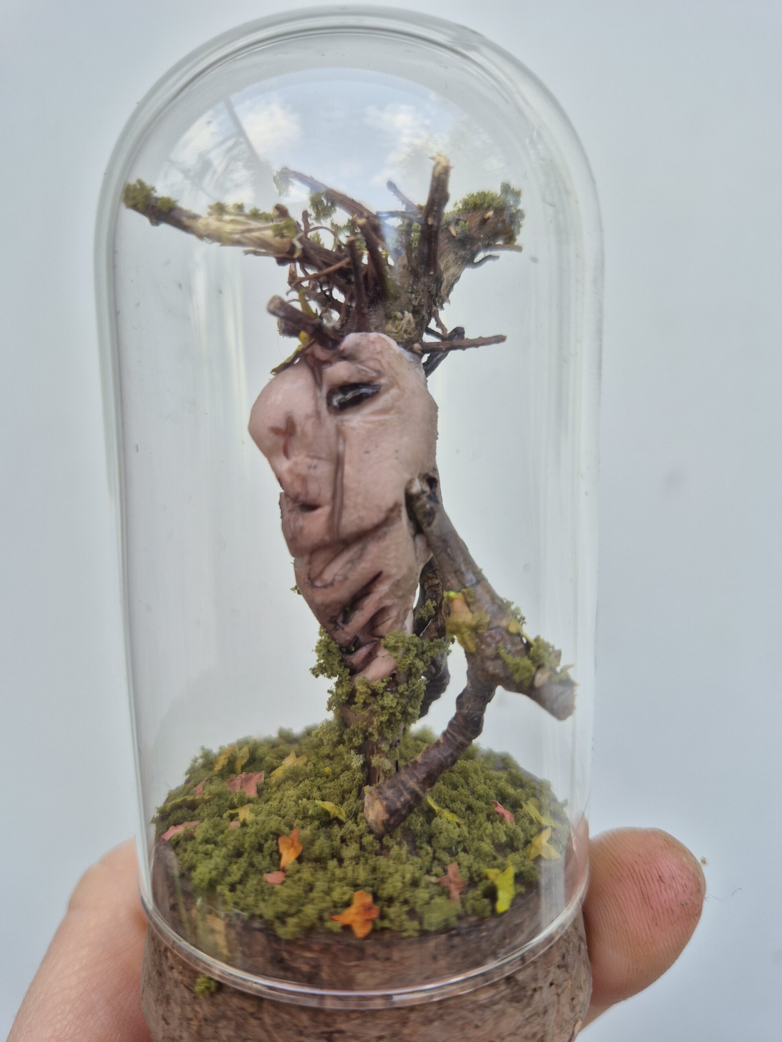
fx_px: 693
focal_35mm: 23
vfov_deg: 73.9
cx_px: 391
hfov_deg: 58.9
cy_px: 521
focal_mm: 5.4
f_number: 1.8
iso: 40
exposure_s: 1/180
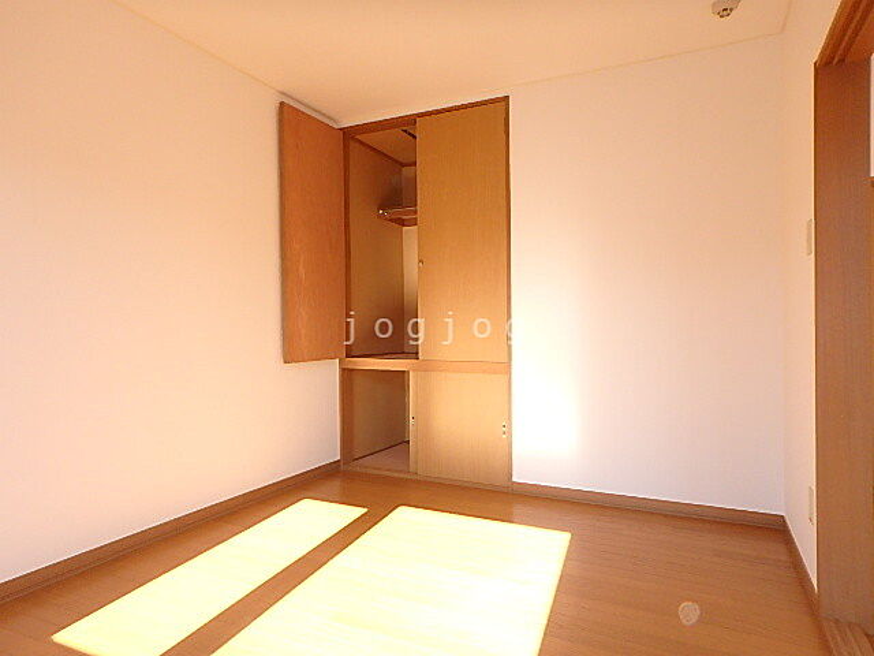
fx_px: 530
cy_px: 328
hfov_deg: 79.0
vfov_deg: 63.4
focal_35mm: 21
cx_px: 437
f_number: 3.5
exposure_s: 1/100
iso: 125
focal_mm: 3.7
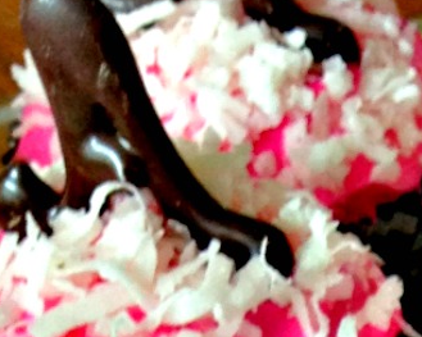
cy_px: 838
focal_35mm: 142
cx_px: 639
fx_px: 1773
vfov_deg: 9.5
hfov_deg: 12.8
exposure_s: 1/24
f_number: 2.4
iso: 50
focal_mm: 4.28
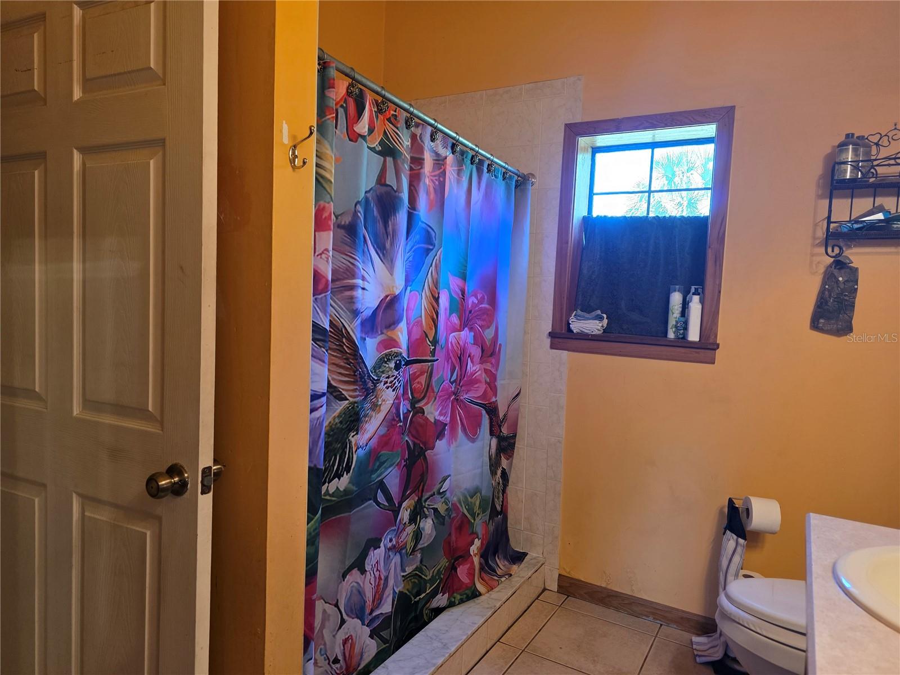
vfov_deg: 58.9
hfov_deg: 73.9
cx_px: 450
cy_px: 338
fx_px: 598
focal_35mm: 23
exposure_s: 1/120
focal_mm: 6.3
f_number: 1.7
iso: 320
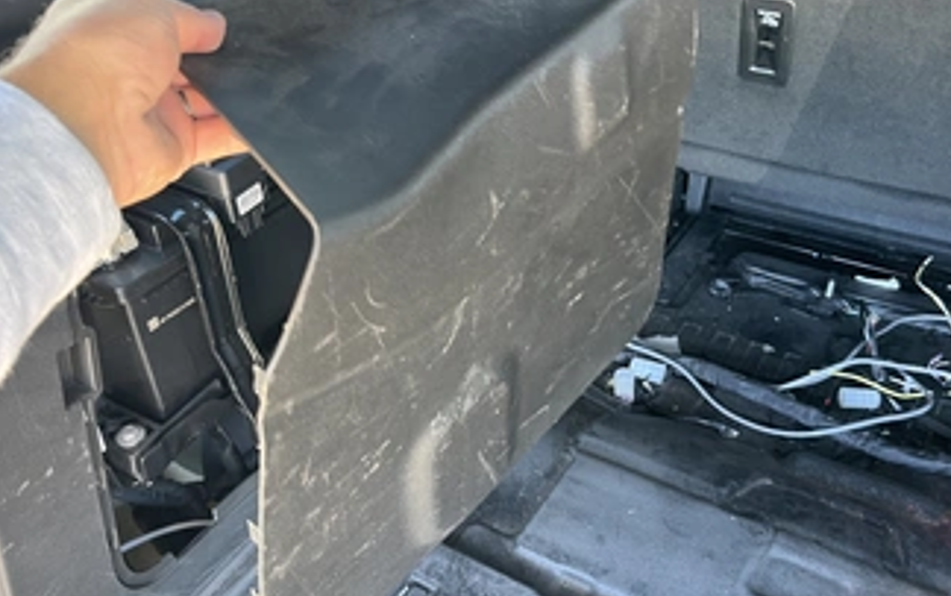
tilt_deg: -37.6
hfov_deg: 56.7
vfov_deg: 37.3
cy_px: 341
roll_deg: +2.7
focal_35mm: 34
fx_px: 882
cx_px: 467
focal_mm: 5.1
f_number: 1.6
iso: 160
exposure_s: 1/60
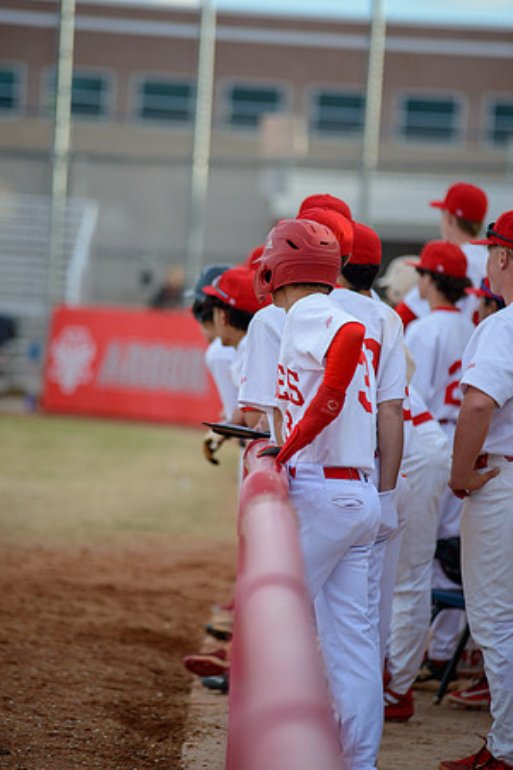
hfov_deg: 7.2
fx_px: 4061
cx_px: 256
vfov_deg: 10.8
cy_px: 385
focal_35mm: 190
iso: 250
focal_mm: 190
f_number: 3.2
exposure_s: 1/1250
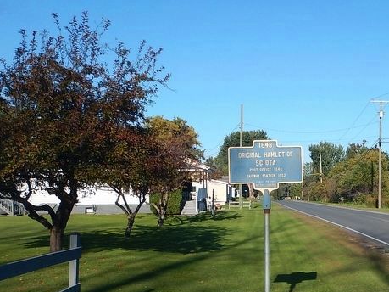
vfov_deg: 26.8
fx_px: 607
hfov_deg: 34.9
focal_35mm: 54
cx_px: 285
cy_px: 199
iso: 125
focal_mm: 5.6
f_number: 4.2
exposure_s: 1/800
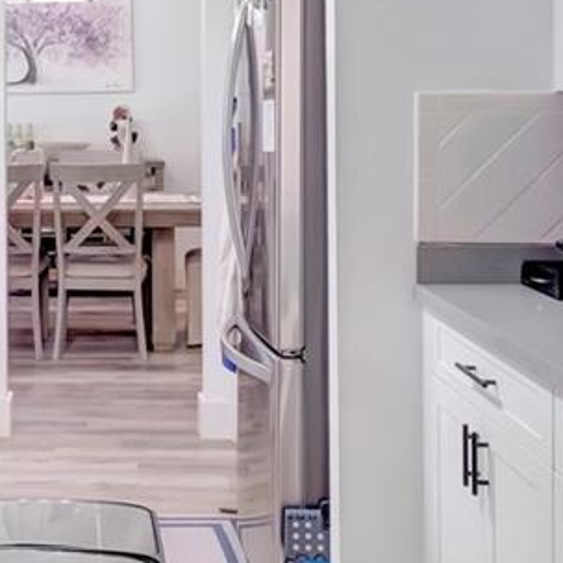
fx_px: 1233
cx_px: 17
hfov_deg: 24.7
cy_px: 12
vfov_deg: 24.6
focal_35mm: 67
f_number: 8
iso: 1000
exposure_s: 1/8
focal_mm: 10
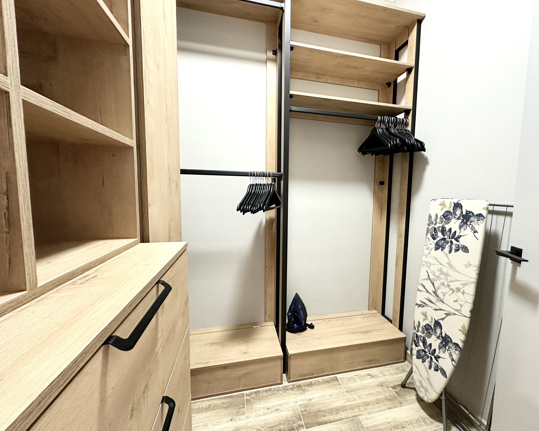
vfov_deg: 84.0
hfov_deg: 96.5
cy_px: 216
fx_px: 239
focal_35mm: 15
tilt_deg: -5.9
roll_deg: -0.5
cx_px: 294
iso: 640
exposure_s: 1/50
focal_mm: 2.22
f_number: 2.2
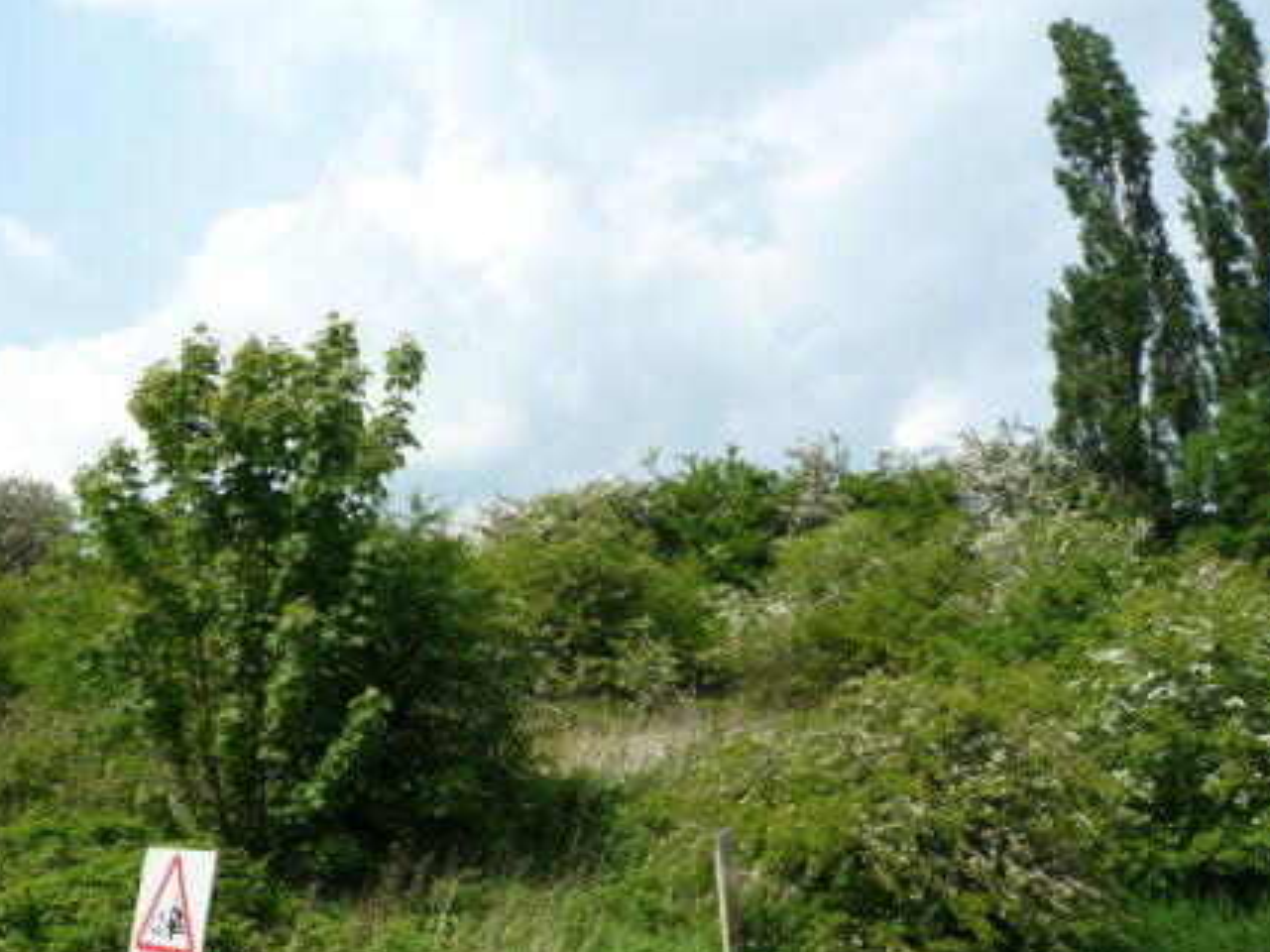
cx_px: 421
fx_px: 1504
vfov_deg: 34.7
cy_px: 644
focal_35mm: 41
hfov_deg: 45.1
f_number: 4
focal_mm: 5.3
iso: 100
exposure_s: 1/800
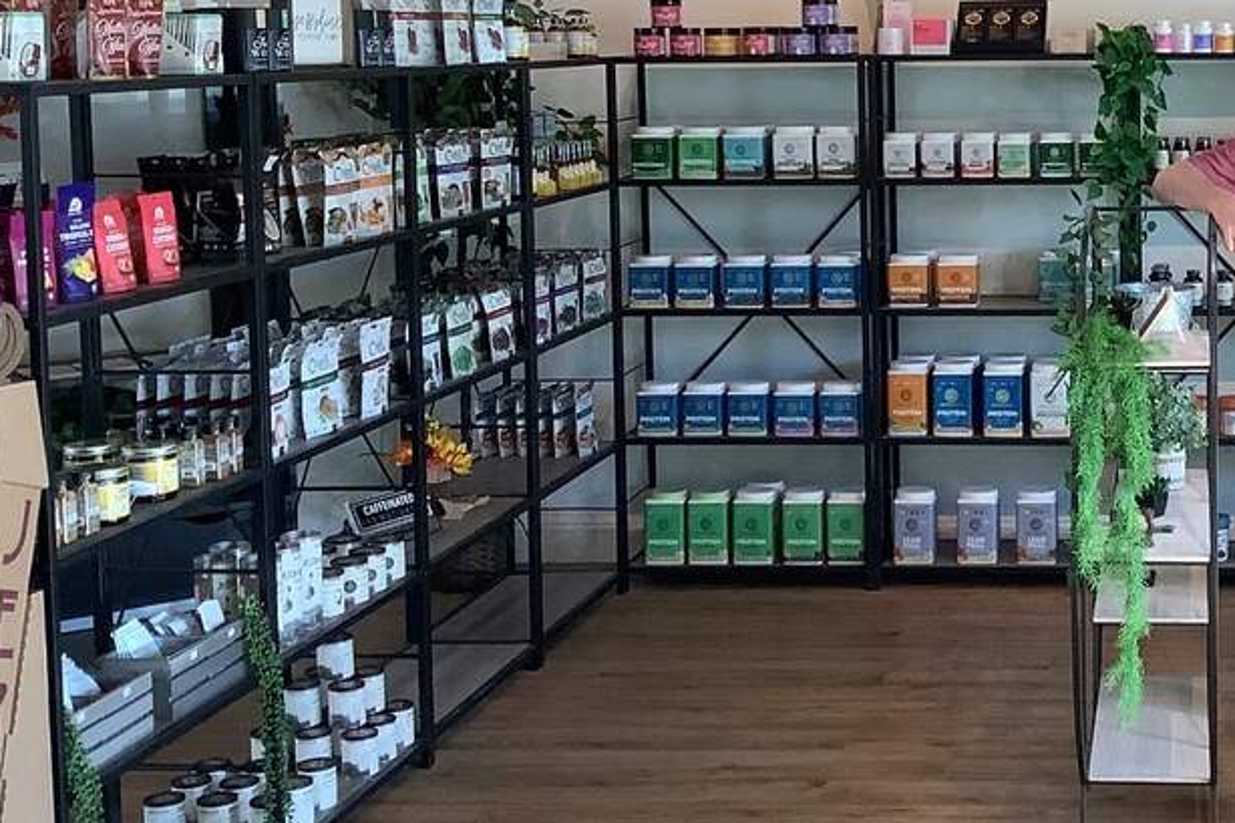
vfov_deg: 21.4
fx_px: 2161
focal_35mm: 63
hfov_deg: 30.4
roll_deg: +0.4
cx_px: 1134
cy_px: 193
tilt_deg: -5.0
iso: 80
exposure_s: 1/50
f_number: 2.4
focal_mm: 3.3
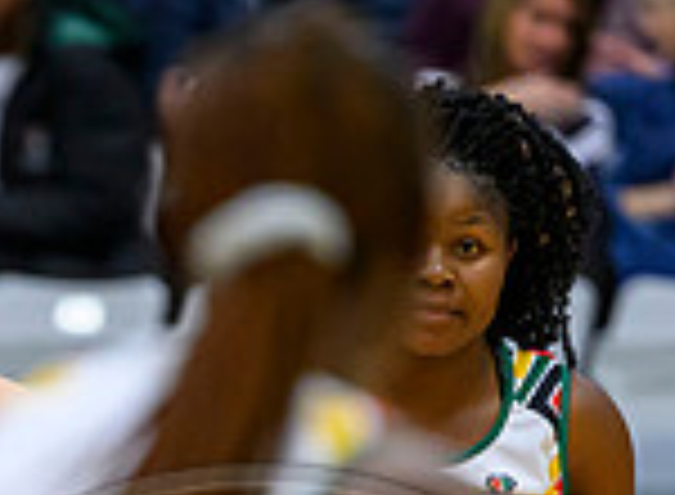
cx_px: -141
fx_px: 18861
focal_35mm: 975
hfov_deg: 2.0
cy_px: 746
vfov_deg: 1.5
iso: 4000
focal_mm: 200
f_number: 2.8
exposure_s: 1/1000
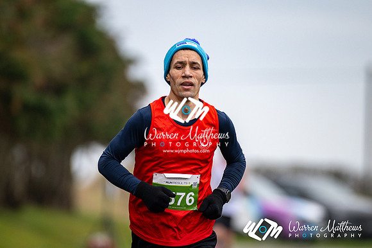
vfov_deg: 3.1
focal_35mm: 450
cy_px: 124
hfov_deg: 4.6
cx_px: 186
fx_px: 4647
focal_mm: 300
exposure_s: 1/1600
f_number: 2.8
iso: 280
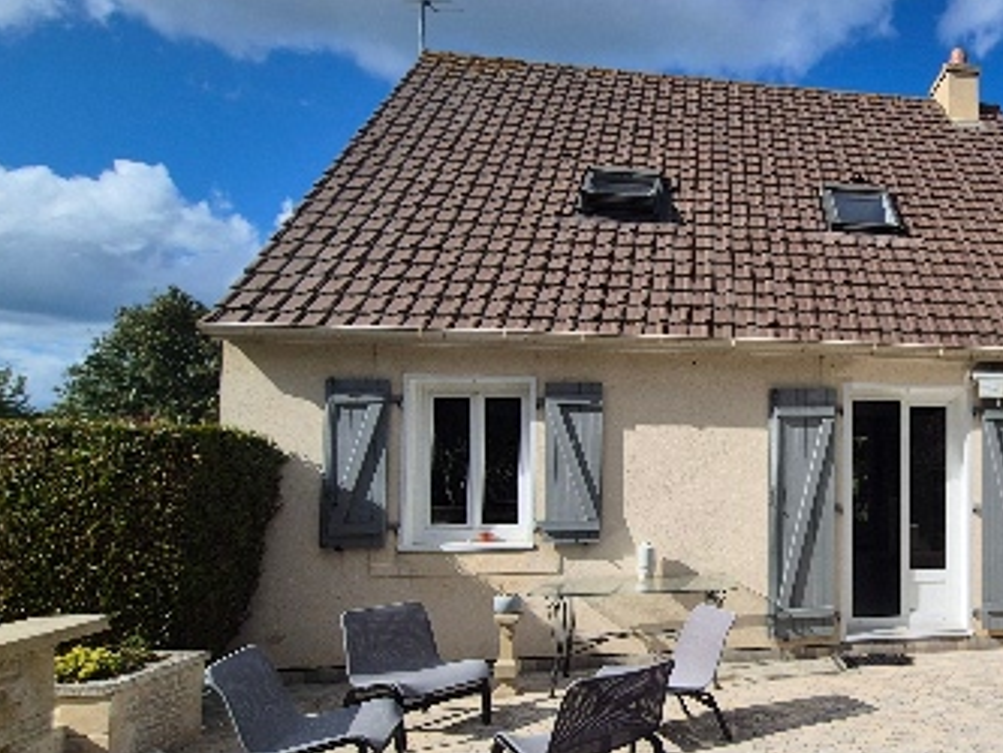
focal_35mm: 25
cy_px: 431
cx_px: 873
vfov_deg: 54.7
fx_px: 725
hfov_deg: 60.5
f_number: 2.2
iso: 50
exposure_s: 1/3240
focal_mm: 2.2
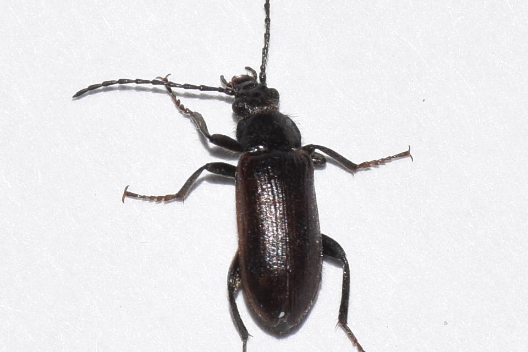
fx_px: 3080
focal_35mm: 210
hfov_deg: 9.8
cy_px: 176
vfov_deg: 6.5
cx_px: 264
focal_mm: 140
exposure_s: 1/160
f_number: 11
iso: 100
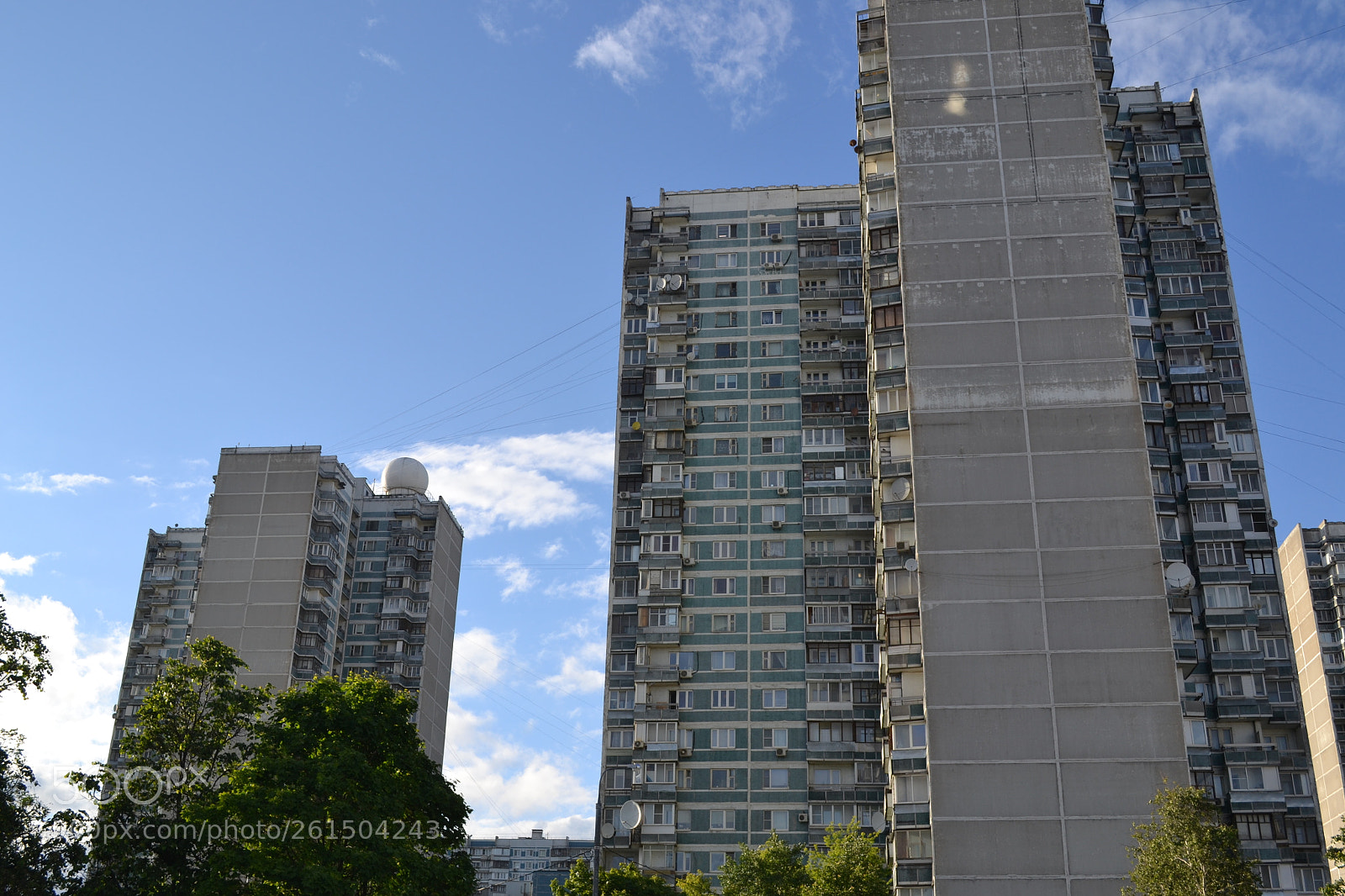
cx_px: 672
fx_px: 1345
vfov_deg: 36.9
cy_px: 448
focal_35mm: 36
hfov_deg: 53.1
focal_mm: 24
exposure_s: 1/200
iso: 100
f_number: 7.1
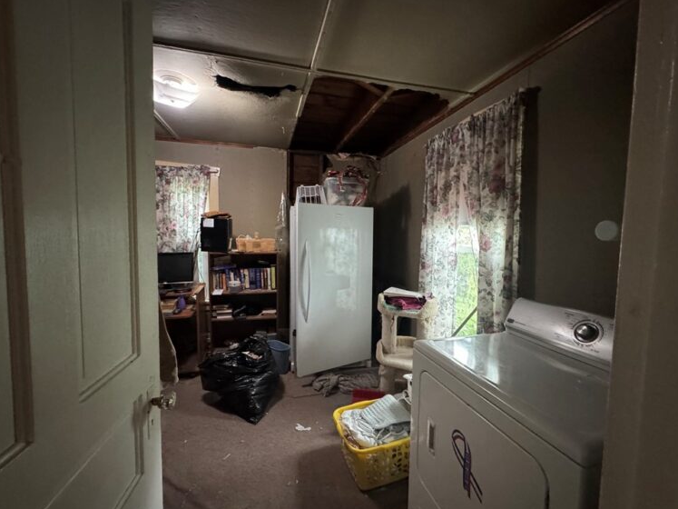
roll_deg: -1.1
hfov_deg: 98.2
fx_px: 294
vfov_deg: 81.7
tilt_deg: -4.5
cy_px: 254
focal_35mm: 15
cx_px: 340
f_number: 2.2
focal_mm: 2.22
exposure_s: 1/60
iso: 1000
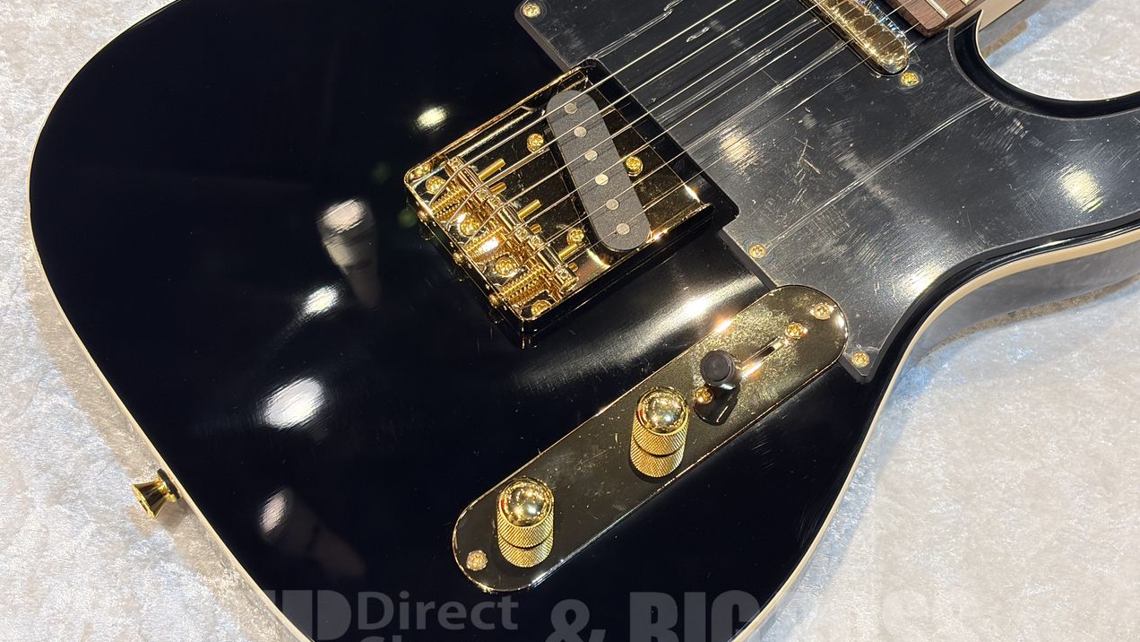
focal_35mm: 57
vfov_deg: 21.1
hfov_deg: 36.6
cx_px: 567
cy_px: 275
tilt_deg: -58.2
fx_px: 1723
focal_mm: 5.96
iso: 125
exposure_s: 1/40
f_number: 1.6
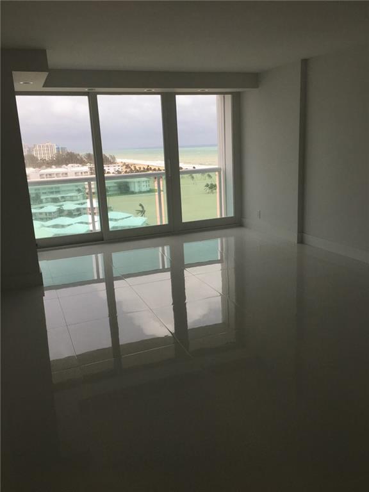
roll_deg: +2.5
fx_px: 412
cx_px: 184
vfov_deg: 61.7
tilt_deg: -12.6
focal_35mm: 29
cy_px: 246
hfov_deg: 48.2
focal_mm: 4.15
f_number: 2.2
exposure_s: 1/450
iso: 32
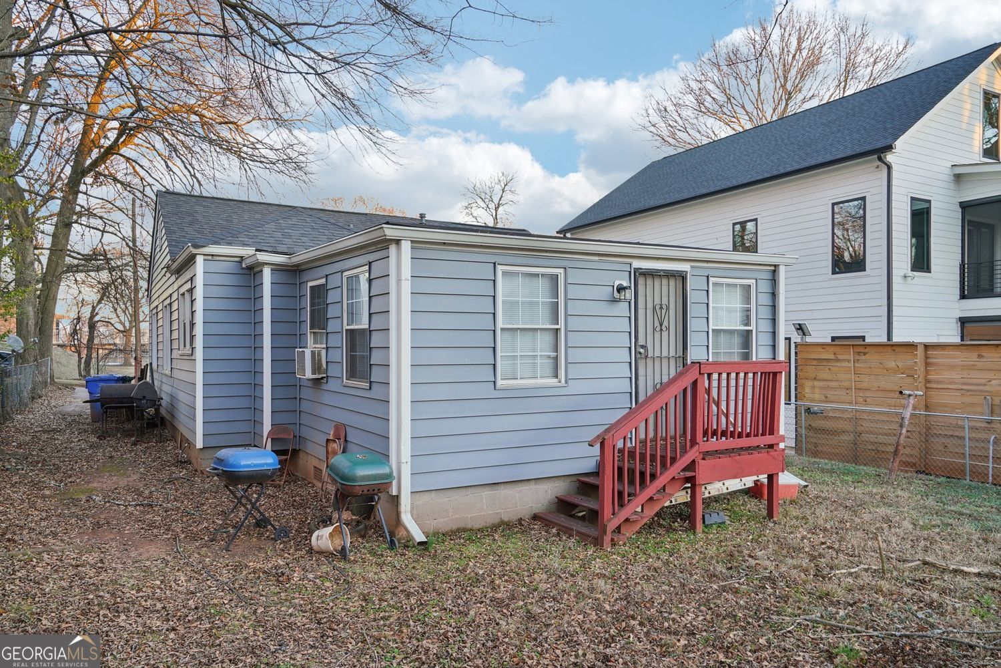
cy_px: 334
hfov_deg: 73.7
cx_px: 500
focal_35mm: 24
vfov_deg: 53.1
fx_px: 667
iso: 400
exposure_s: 1/15
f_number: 8
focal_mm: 24
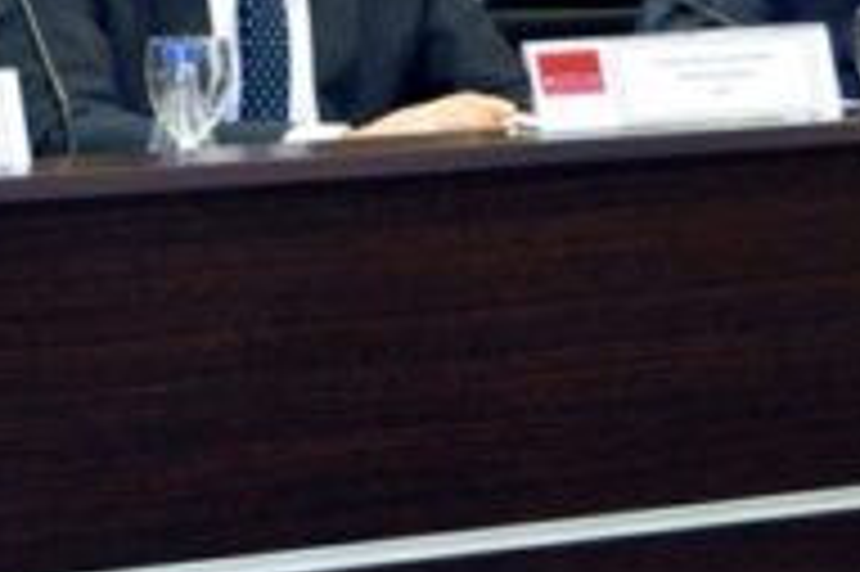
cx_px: 239
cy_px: 52
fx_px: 4893
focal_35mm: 205
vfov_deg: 6.7
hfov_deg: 10.0
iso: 3200
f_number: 4.5
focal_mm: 34
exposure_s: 1/60
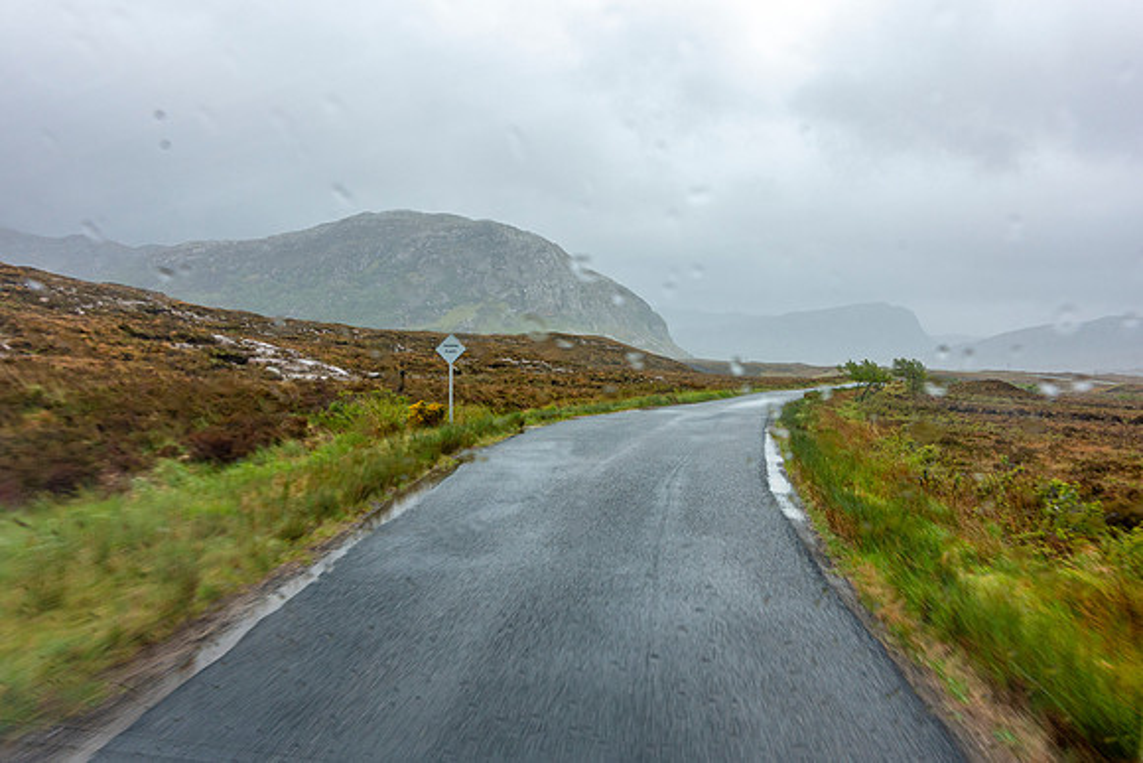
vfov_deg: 53.2
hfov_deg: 73.7
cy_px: 382
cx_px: 572
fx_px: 762
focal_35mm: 24
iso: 125
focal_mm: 8.8
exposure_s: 1/125
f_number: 8
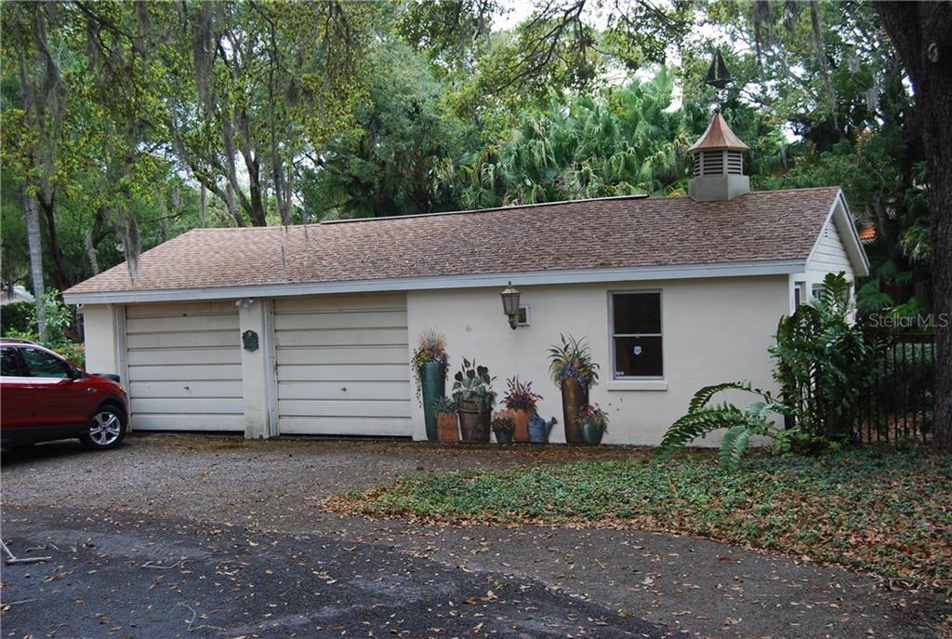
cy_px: 320
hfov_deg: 46.3
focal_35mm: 42
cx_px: 476
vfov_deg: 32.0
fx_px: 1113
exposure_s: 1/100
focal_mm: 28
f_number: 5
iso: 200
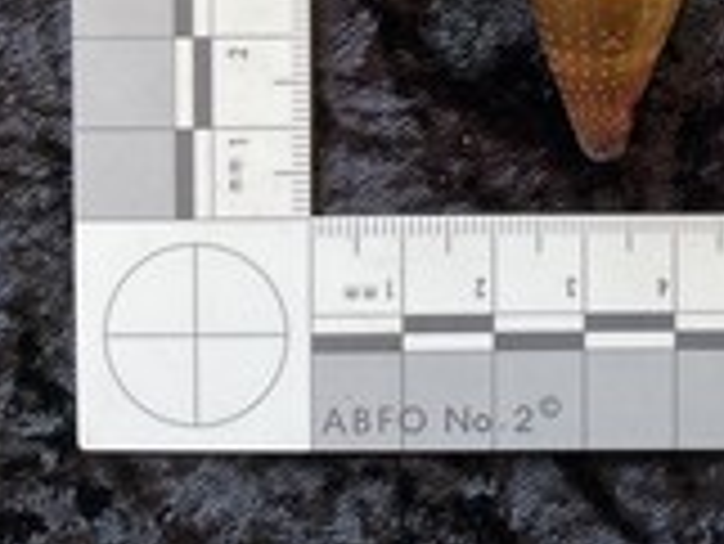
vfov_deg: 22.3
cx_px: 666
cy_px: -25
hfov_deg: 29.3
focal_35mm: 63
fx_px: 1319
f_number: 1.8
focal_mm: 3
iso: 50
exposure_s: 1/60
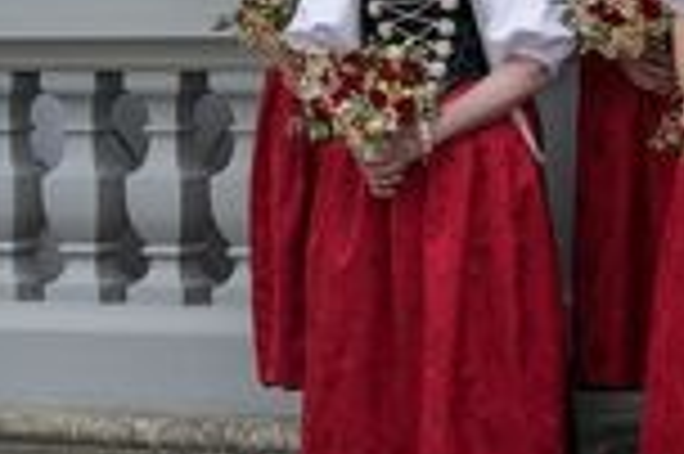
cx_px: 1094
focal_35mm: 181
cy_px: 40
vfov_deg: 7.5
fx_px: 3435
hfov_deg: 10.9
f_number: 8
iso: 400
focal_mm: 51
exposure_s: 1/2000
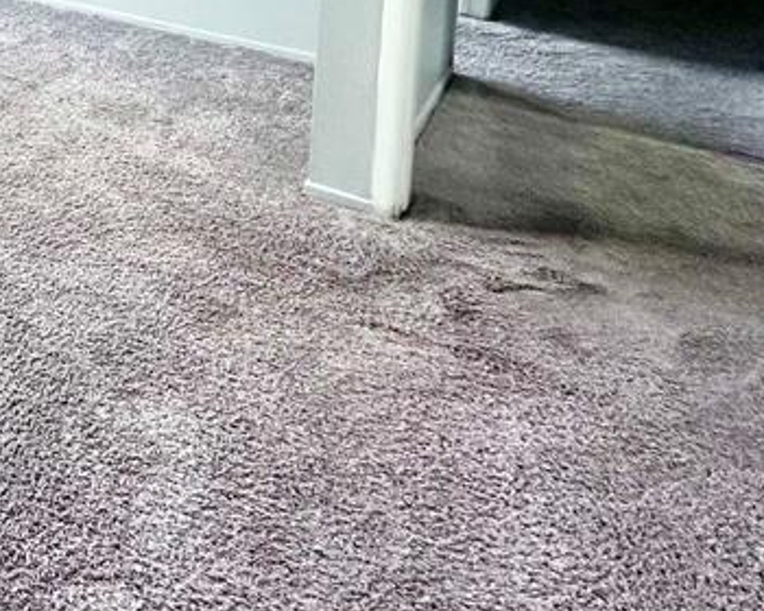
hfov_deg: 33.5
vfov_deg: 30.3
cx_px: -229
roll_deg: +0.2
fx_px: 904
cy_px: -164
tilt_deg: -6.4
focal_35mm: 40
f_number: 2.2
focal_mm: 2.22
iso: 200
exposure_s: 1/120
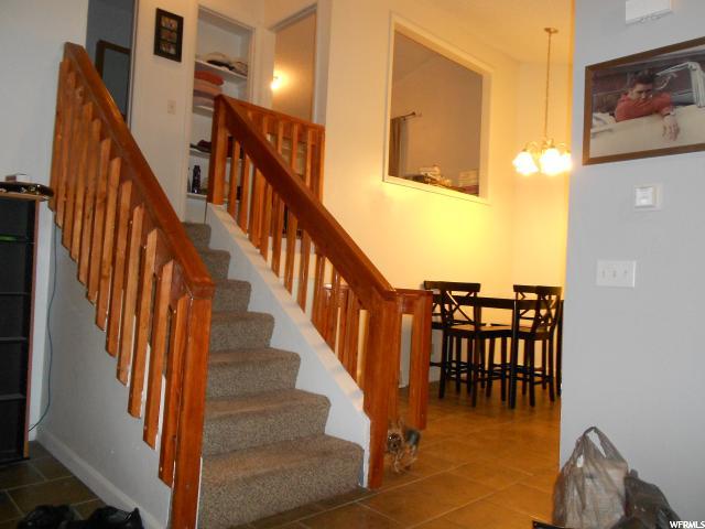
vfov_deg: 53.1
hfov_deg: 67.3
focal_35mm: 26
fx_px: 530
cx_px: 352
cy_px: 264
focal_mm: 4.6
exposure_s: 1/25
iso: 320
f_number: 3.2
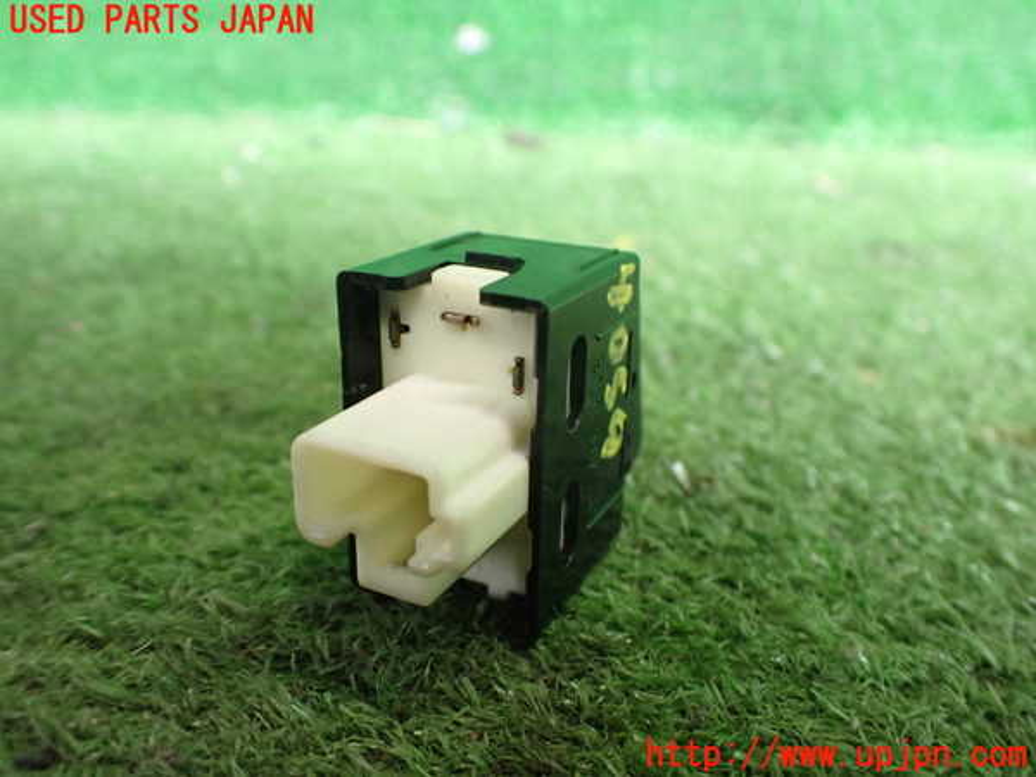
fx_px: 898
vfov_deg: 46.8
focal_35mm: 30
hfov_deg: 60.0
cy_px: 388
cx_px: 518
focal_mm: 5.4
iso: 800
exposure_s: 1/125
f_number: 2.3
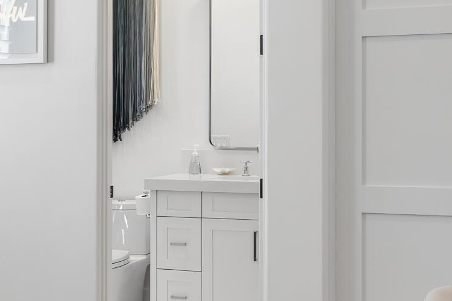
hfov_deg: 29.6
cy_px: 77
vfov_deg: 19.9
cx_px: 177
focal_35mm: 68
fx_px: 854
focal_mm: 17
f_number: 8
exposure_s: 1/30
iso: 400
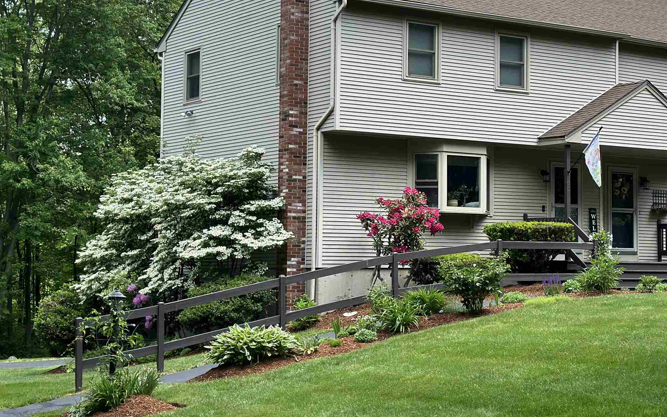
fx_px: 1345
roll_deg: -0.2
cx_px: 471
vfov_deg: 17.6
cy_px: 143
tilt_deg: +5.6
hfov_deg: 27.6
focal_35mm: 74
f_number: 1.78
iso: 80
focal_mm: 6.86
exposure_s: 1/1541
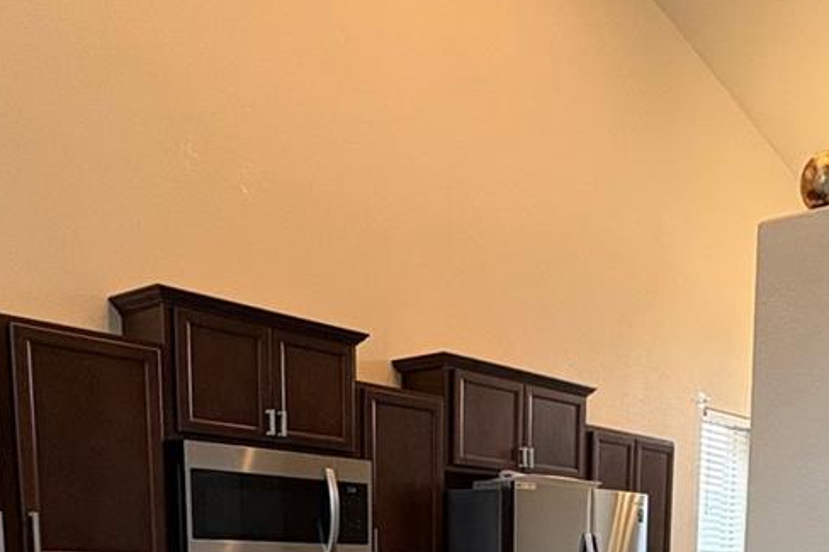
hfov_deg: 44.2
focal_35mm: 43
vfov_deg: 26.7
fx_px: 990
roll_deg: -1.2
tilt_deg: -8.2
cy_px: 701
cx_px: 605
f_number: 2.2
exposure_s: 1/60
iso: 200
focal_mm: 2.22
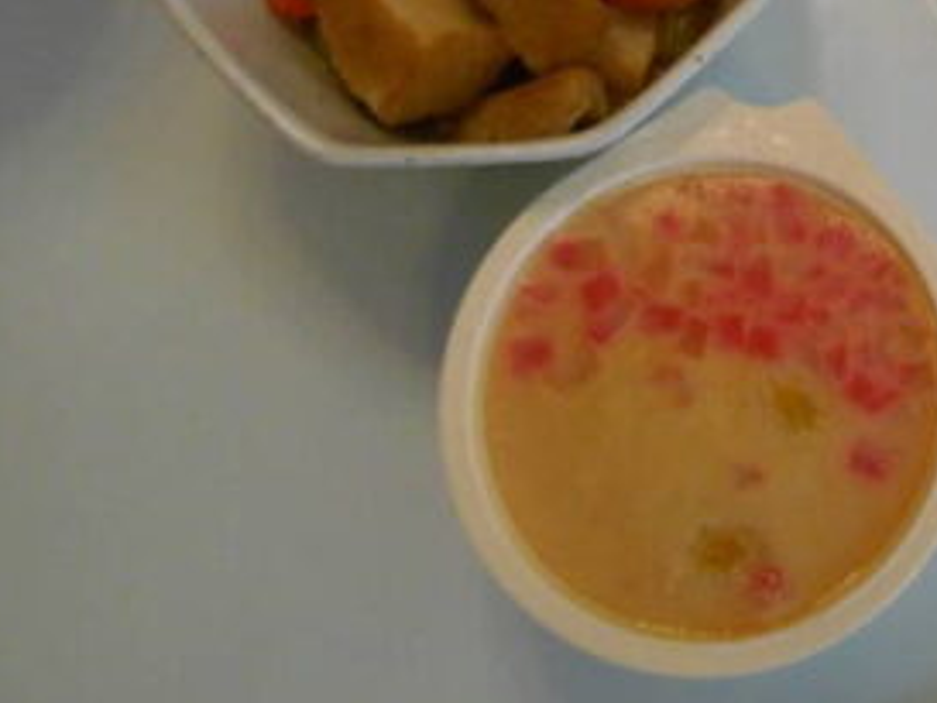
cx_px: 940
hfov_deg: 27.6
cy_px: -55
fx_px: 1787
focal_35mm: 66
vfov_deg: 21.2
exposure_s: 1/250
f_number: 3.4
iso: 500
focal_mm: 5.1
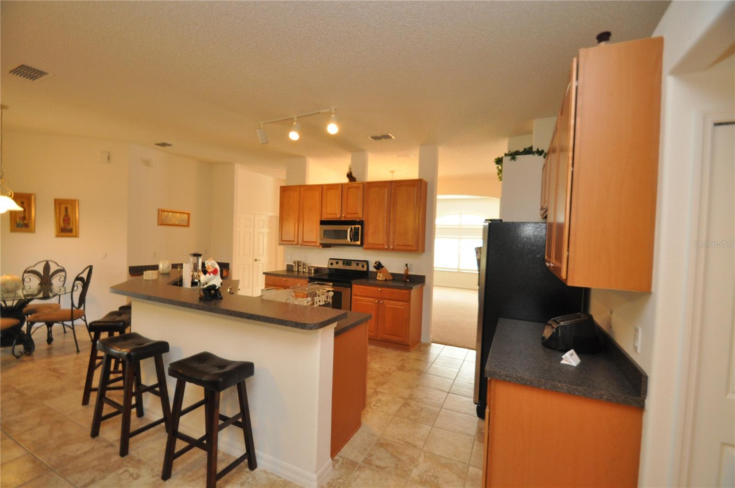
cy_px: 244
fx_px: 306
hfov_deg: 100.5
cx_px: 368
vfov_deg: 77.2
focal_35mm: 15
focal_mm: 10
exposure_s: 1/60
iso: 800
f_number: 4
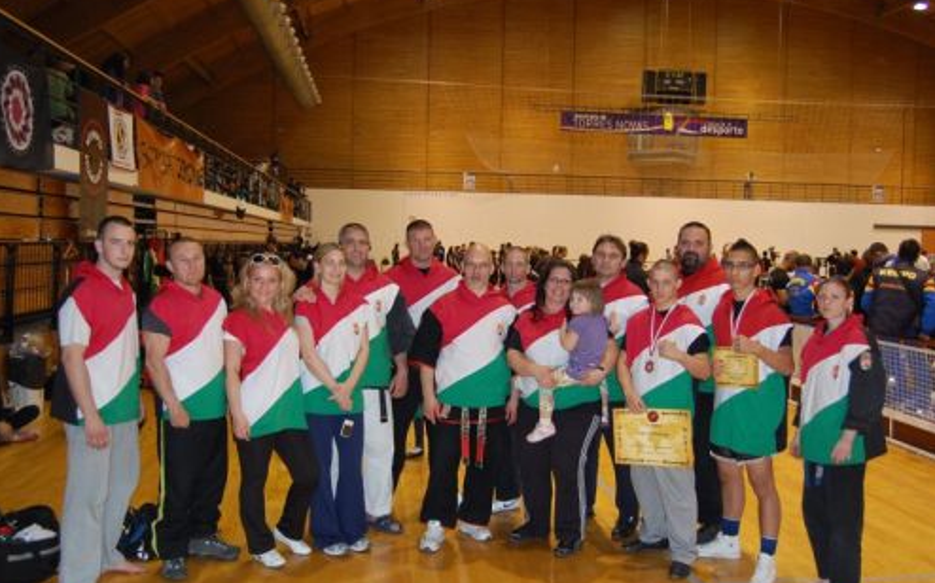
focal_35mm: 34
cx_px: 464
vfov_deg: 37.2
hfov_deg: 56.7
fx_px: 866
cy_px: 285
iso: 400
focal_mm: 22
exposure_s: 1/60
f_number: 3.8
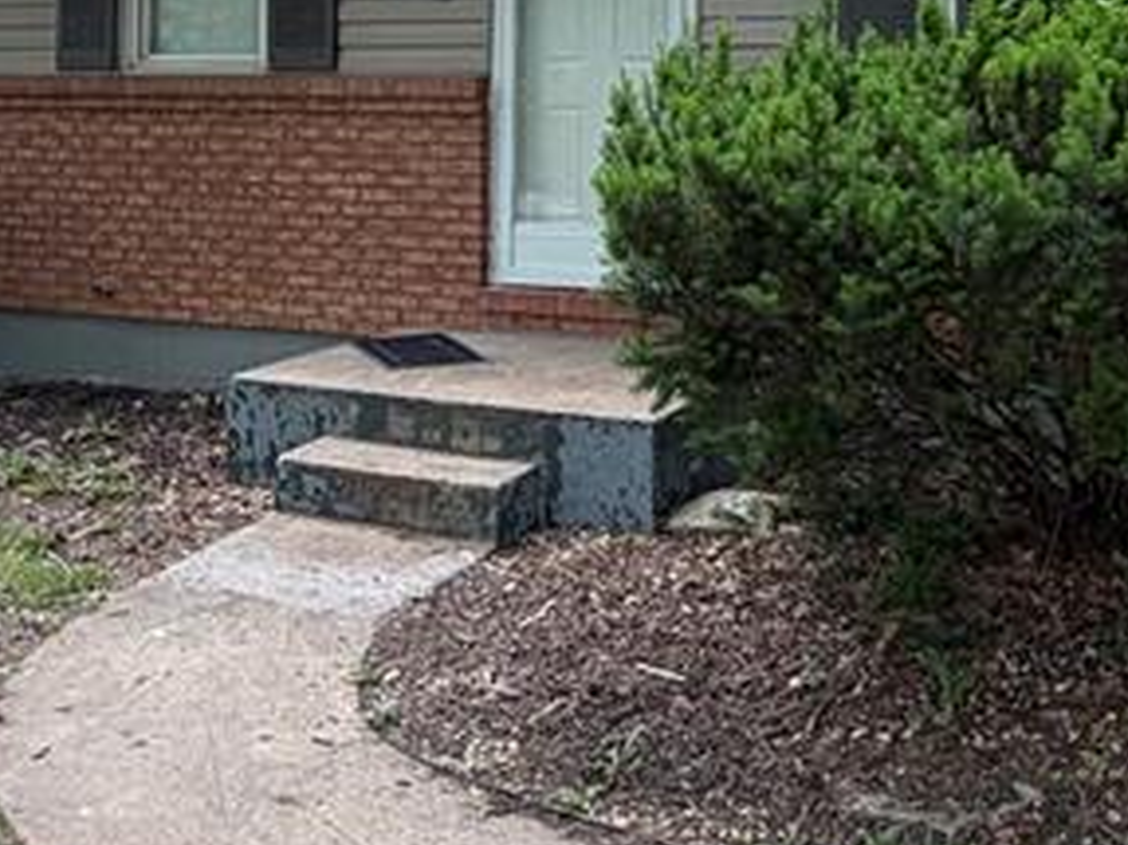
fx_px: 1629
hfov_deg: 37.9
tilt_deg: +2.3
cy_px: 16
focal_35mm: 50
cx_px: 715
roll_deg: +0.5
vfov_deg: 27.5
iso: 64
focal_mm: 2.22
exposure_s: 1/214
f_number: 2.2
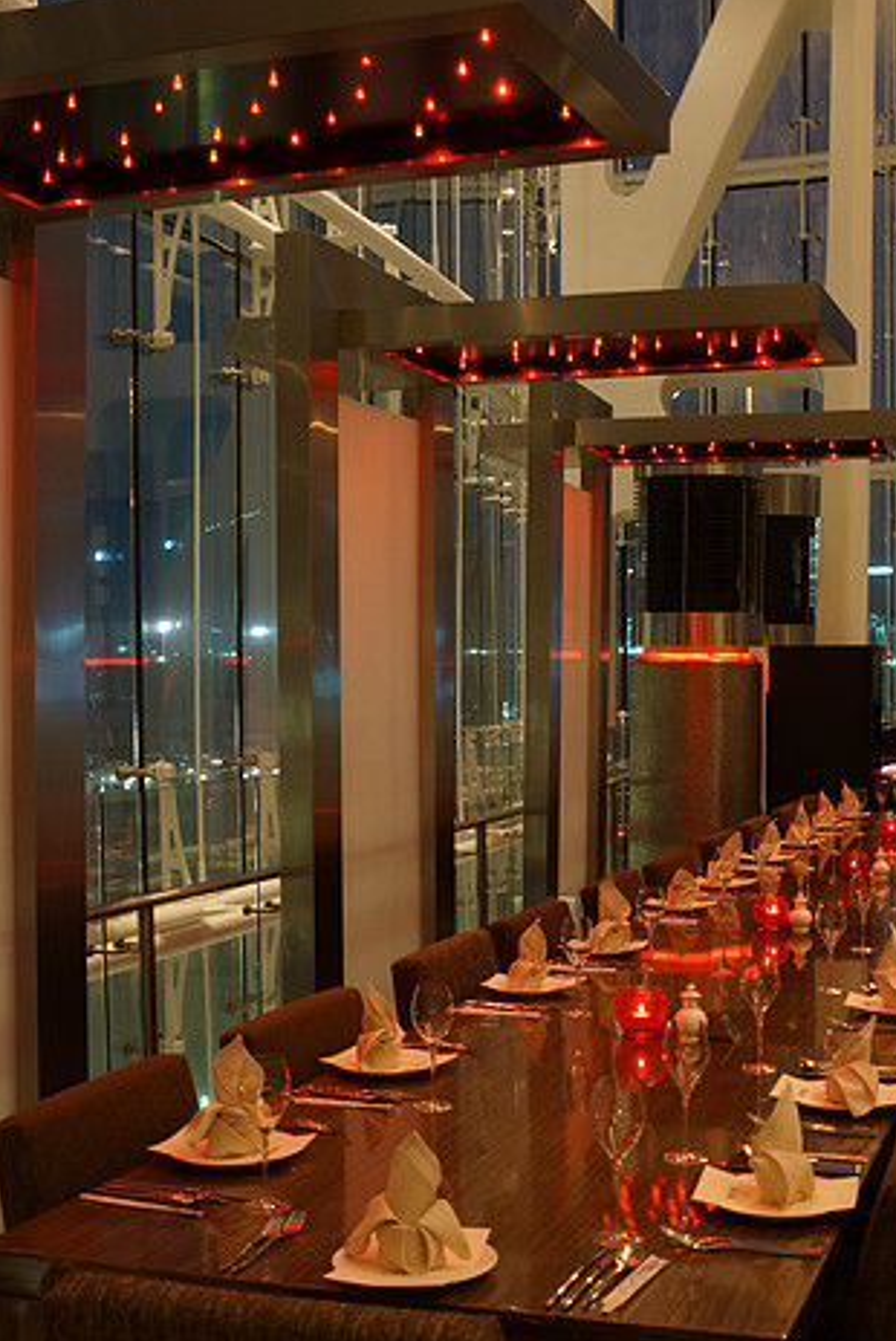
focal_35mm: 45
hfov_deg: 29.8
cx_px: 551
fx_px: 1677
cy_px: 775
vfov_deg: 43.4
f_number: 5.6
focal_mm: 24
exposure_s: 1/2
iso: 500
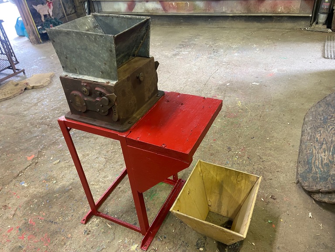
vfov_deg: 51.4
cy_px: 127
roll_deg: +7.9
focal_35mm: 27
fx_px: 261
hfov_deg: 65.3
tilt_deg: -33.0
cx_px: 168
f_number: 1.8
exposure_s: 1/60
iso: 200
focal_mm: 4.25
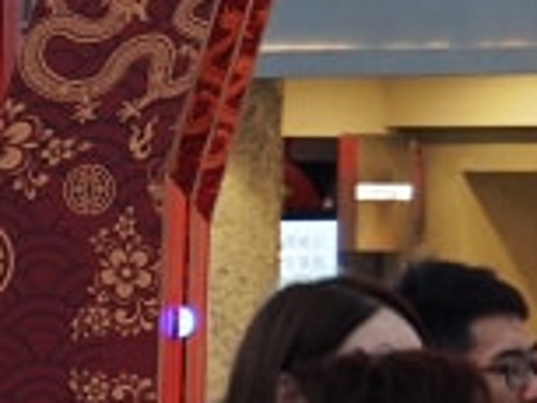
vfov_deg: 2.6
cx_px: 1264
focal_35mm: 564
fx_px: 8756
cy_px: -354
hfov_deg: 3.5
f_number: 4
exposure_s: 1/160
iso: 1000
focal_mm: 75
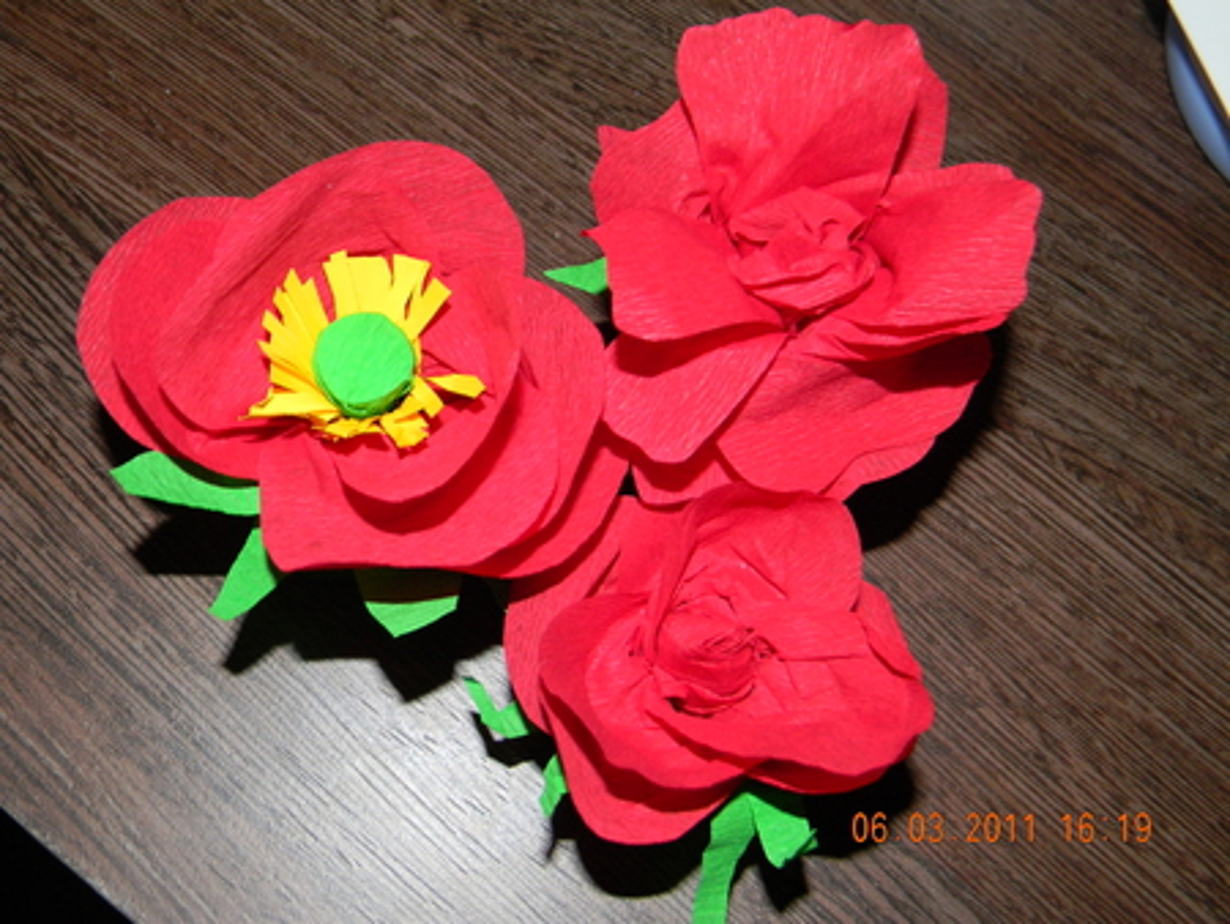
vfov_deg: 39.7
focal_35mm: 36
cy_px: 462
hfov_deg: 51.3
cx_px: 615
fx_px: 1280
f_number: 7.4
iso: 200
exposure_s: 1/30
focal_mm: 6.4
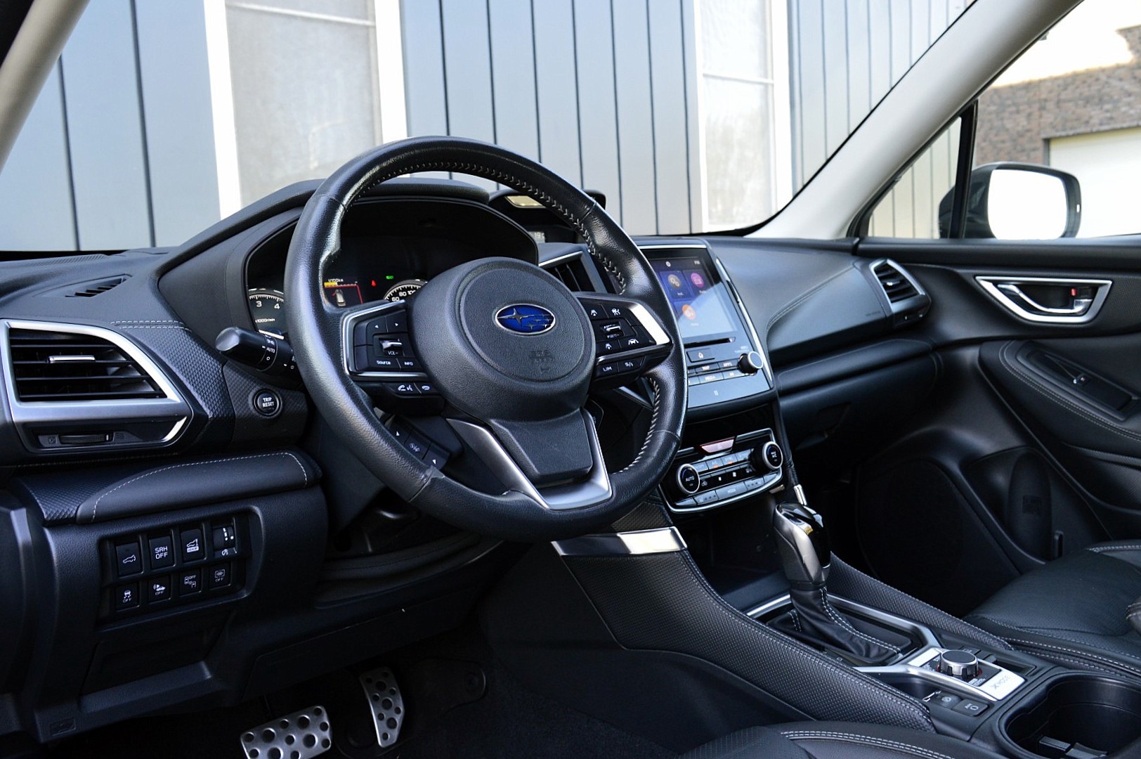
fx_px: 950
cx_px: 570
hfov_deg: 62.0
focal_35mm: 30
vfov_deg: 43.5
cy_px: 380
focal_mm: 20
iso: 800
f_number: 6.3
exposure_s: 1/60
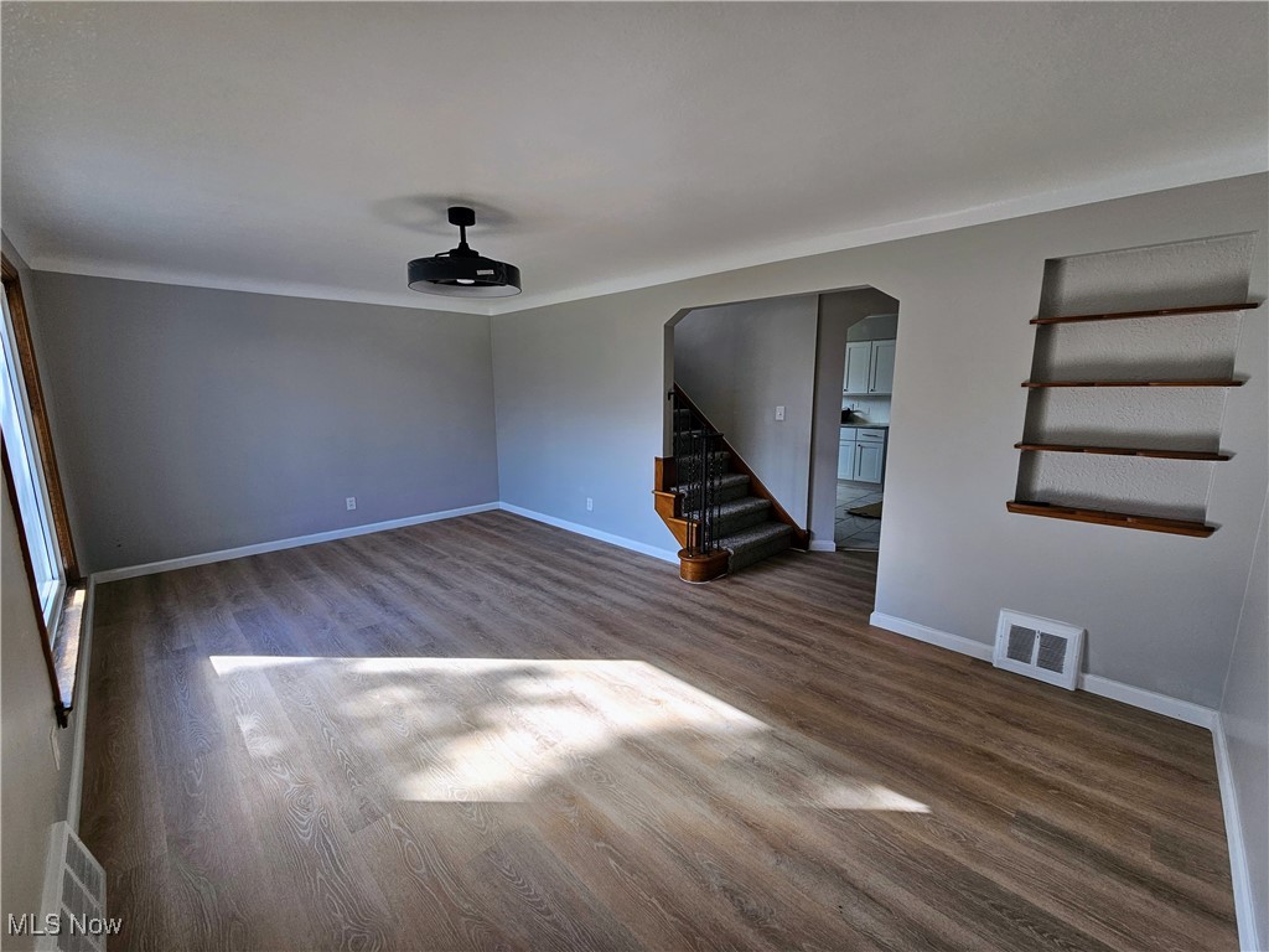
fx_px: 477
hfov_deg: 106.2
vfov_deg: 89.9
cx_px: 634
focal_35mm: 13
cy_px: 476
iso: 50
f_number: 2.2
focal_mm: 2.2
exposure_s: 1/151
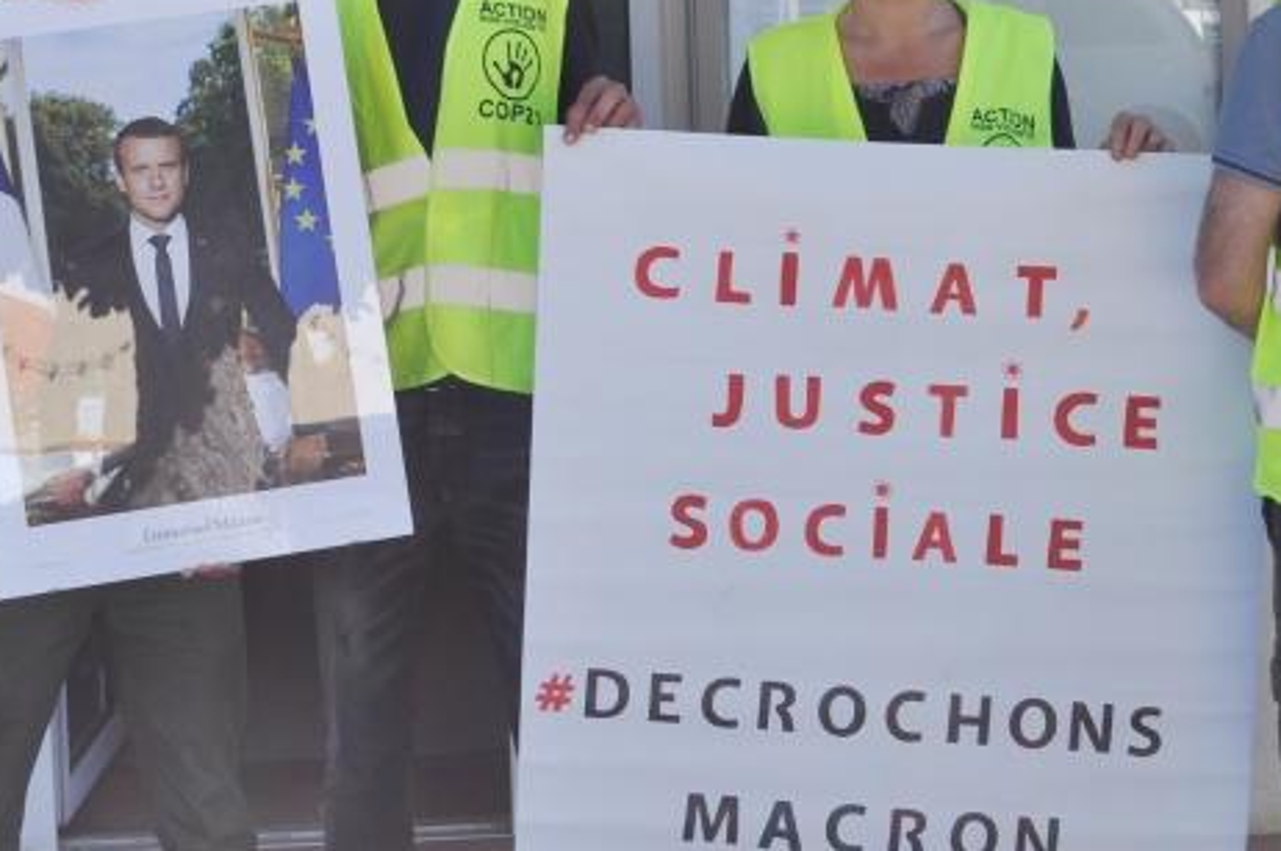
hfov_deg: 21.8
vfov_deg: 14.5
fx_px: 3306
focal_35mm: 93
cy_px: 114
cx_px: 424
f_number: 7.1
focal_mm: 28
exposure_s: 1/200
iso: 200
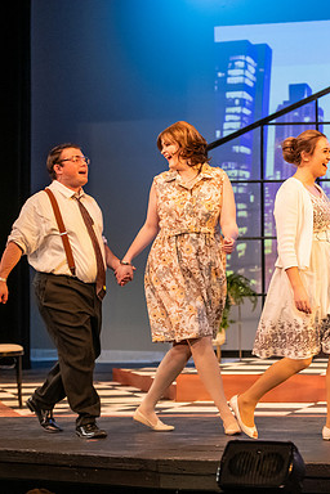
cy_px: 246
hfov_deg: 10.0
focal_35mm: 136
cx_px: 309
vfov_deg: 15.1
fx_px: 1870
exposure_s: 1/200
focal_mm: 90
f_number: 3.2
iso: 3200
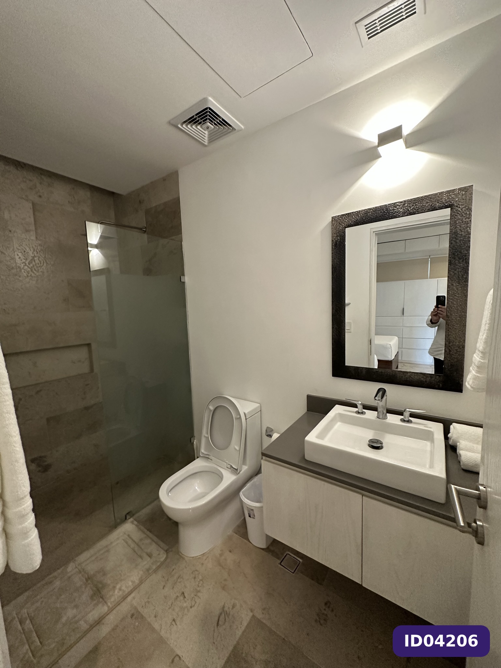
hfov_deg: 85.7
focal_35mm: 14
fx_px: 270
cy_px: 334
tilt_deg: -5.4
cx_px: 250
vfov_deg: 102.1
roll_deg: +1.5
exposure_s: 1/60
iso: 400
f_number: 2.2
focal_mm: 2.22
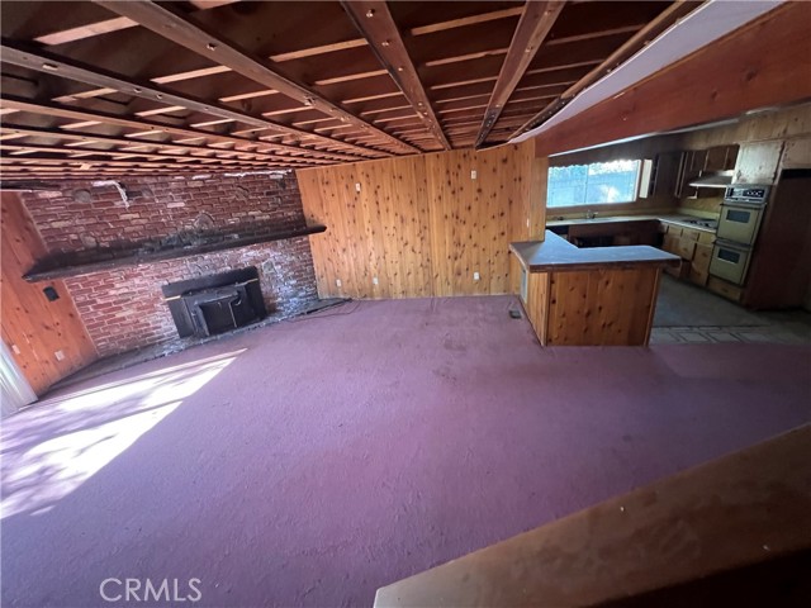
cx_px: 406
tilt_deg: -20.4
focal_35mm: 13
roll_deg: +5.7
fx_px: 305
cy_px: 304
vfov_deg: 89.9
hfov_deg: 106.2
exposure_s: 1/51
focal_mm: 1.57
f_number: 1.8
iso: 1000
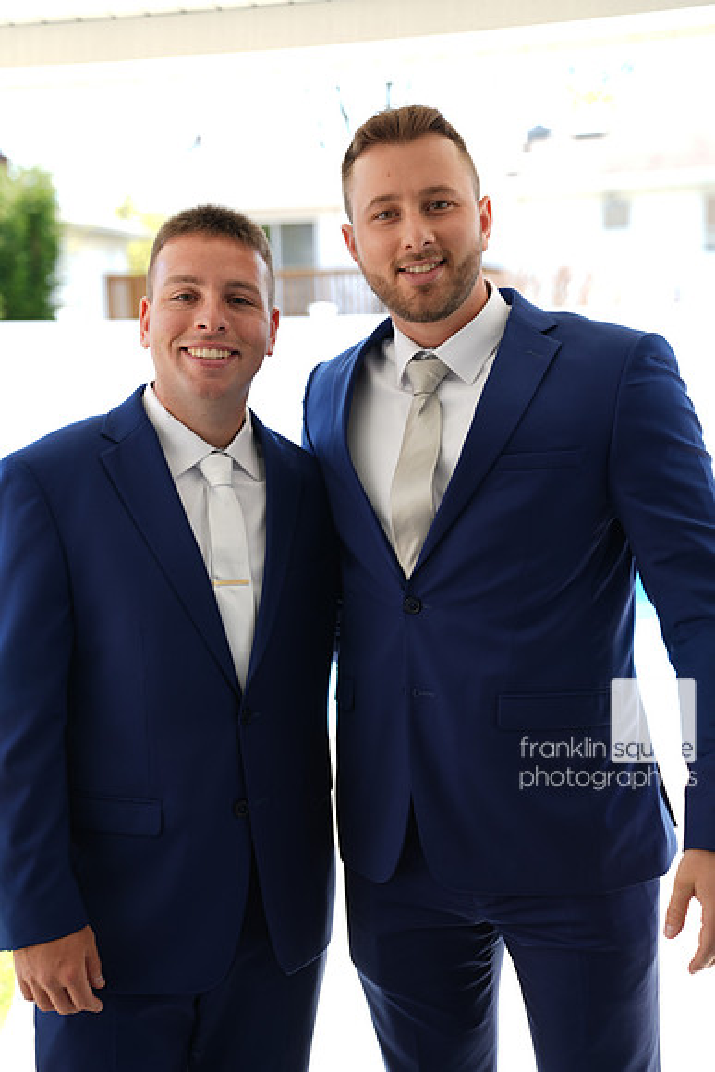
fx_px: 1429
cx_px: 358
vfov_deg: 41.1
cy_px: 536
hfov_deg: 28.1
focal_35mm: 48
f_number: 2.8
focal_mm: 48
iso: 50
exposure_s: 1/100
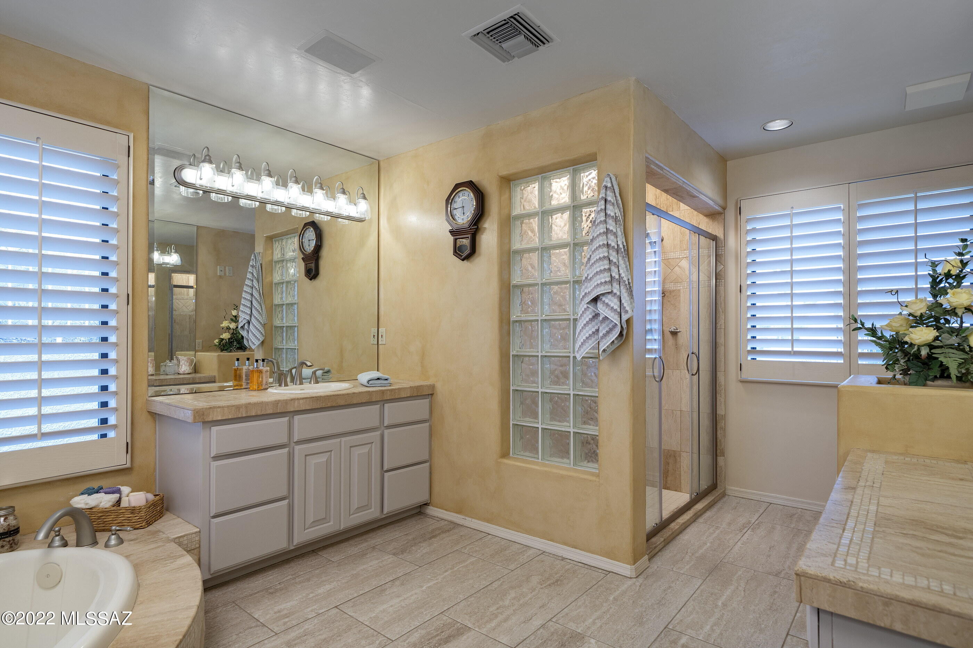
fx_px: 486
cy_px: 324
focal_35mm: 18
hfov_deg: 90.0
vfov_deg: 67.4
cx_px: 486
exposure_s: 1/10
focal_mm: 18
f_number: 7.1
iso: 200
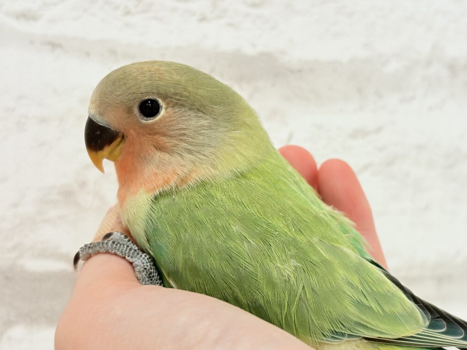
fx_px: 837
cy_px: 202
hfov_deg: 31.1
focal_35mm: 62
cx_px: 273
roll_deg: -3.2
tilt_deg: -4.6
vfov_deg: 23.6
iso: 50
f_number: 1.6
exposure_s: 1/50
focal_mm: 5.96
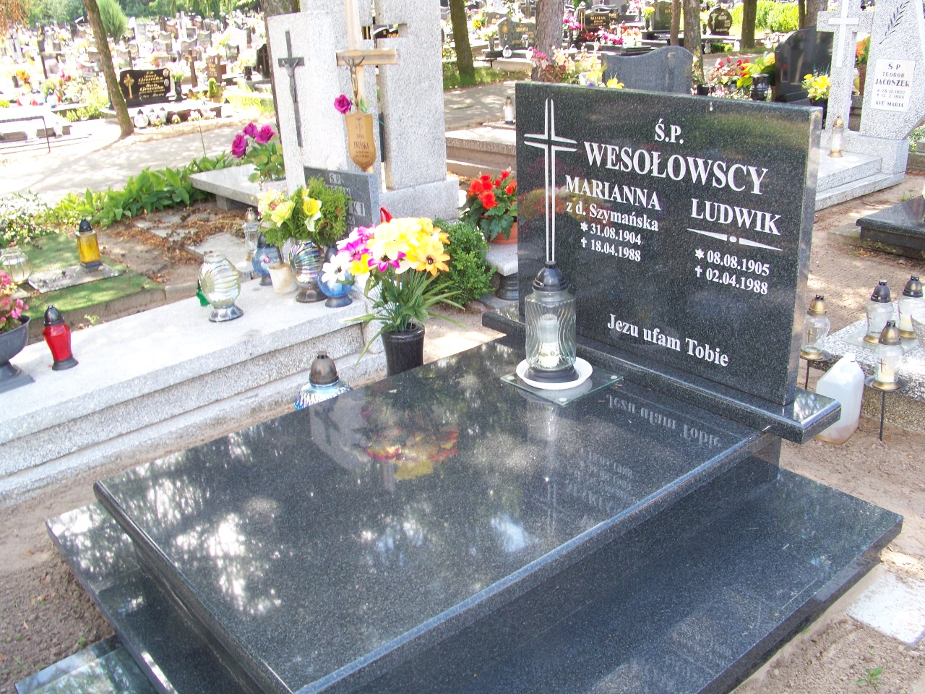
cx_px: 462
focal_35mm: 33
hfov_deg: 55.4
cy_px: 347
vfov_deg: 42.9
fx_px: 882
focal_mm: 5.85
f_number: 5.6
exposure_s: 1/25
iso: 64
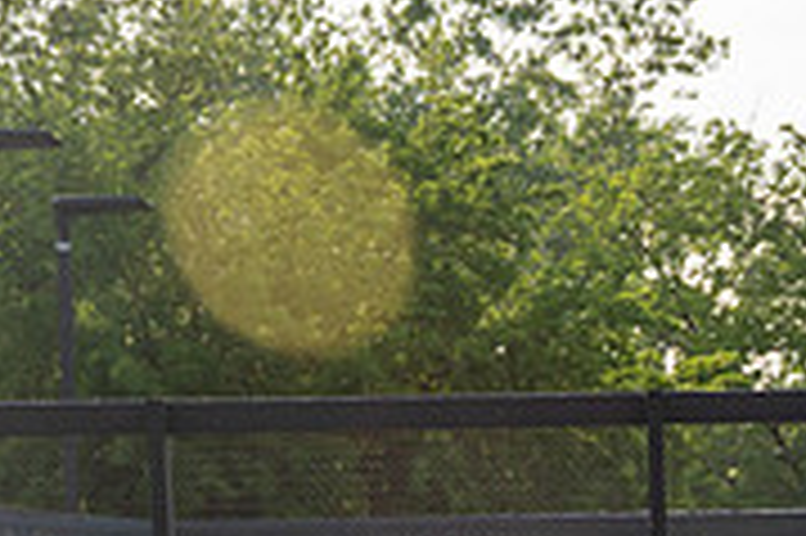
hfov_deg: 16.7
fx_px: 2662
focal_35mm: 119
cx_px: 869
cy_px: 913
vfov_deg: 10.9
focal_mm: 32.5
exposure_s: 1/2500
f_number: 4.5
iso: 640
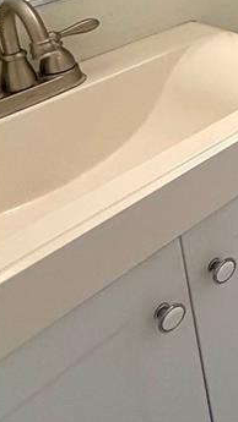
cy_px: -73
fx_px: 595
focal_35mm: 53
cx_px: 537
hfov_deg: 15.4
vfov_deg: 32.8
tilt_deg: -14.7
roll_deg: -0.6
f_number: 2.2
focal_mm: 2.22
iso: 250
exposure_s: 1/60
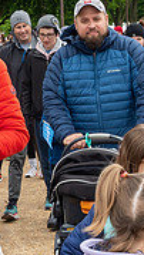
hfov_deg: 7.9
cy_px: 74
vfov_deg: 14.2
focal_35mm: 151
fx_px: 1023
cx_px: -72
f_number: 7.1
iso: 200
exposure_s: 1/250
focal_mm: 22
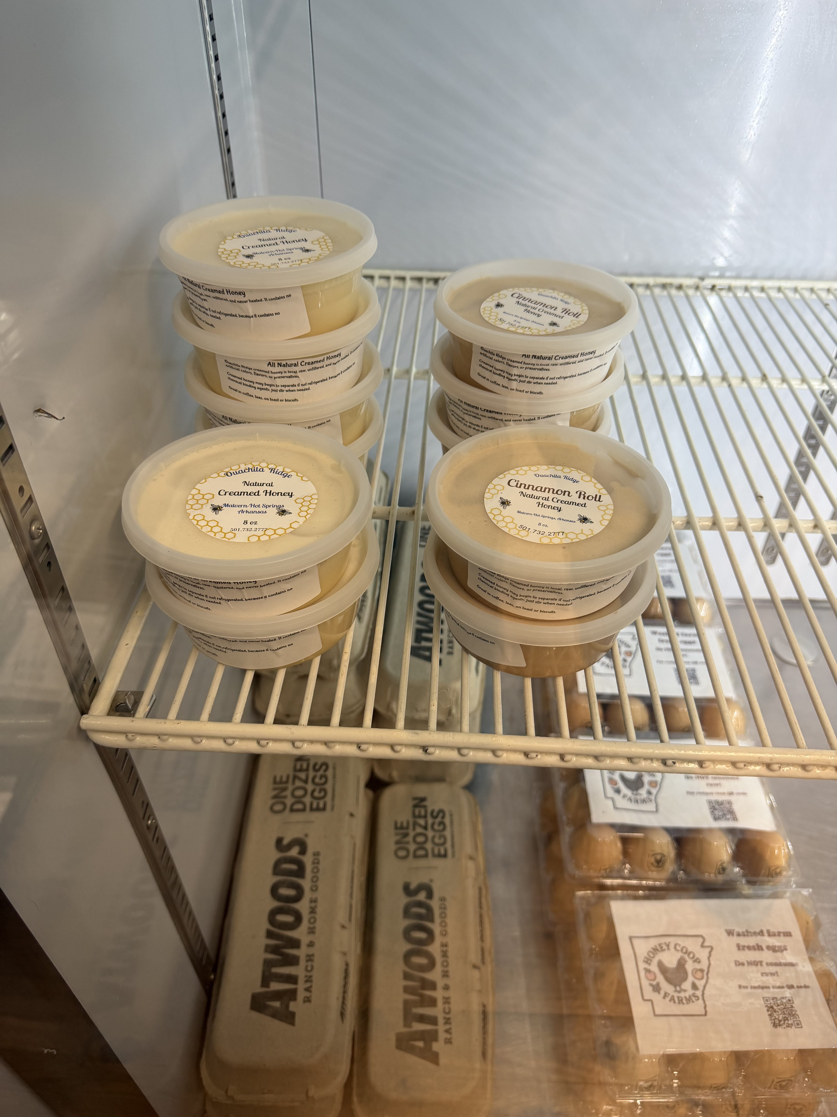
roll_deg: +1.4
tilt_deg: -41.9
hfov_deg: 56.8
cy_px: 558
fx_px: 774
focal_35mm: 24
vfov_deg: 71.6
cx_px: 418
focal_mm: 6.76
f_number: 1.78
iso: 125
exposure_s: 1/100
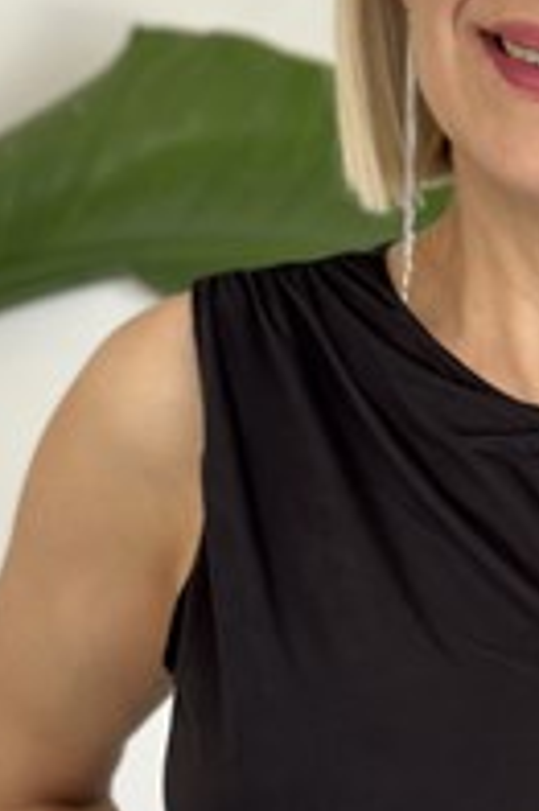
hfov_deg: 10.0
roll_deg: -2.1
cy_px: 578
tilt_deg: -6.7
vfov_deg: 15.2
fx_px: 3037
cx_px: 605
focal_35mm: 135
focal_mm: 6.86
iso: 80
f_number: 1.78
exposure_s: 1/137
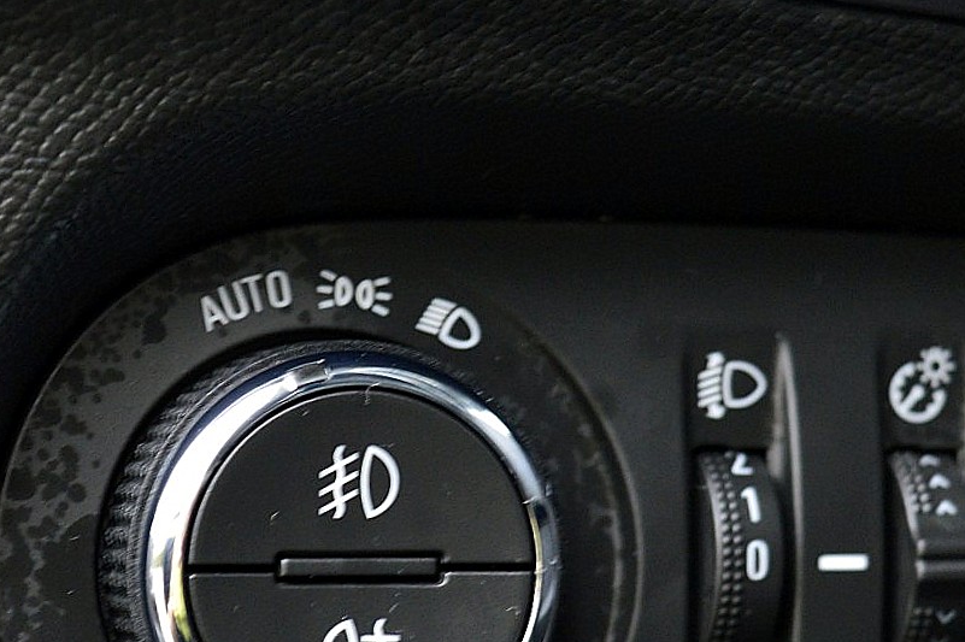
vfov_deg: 9.4
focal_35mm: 146
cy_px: 495
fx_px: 3911
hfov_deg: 14.1
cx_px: 482
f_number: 5.3
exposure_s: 1/30
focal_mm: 48
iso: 800
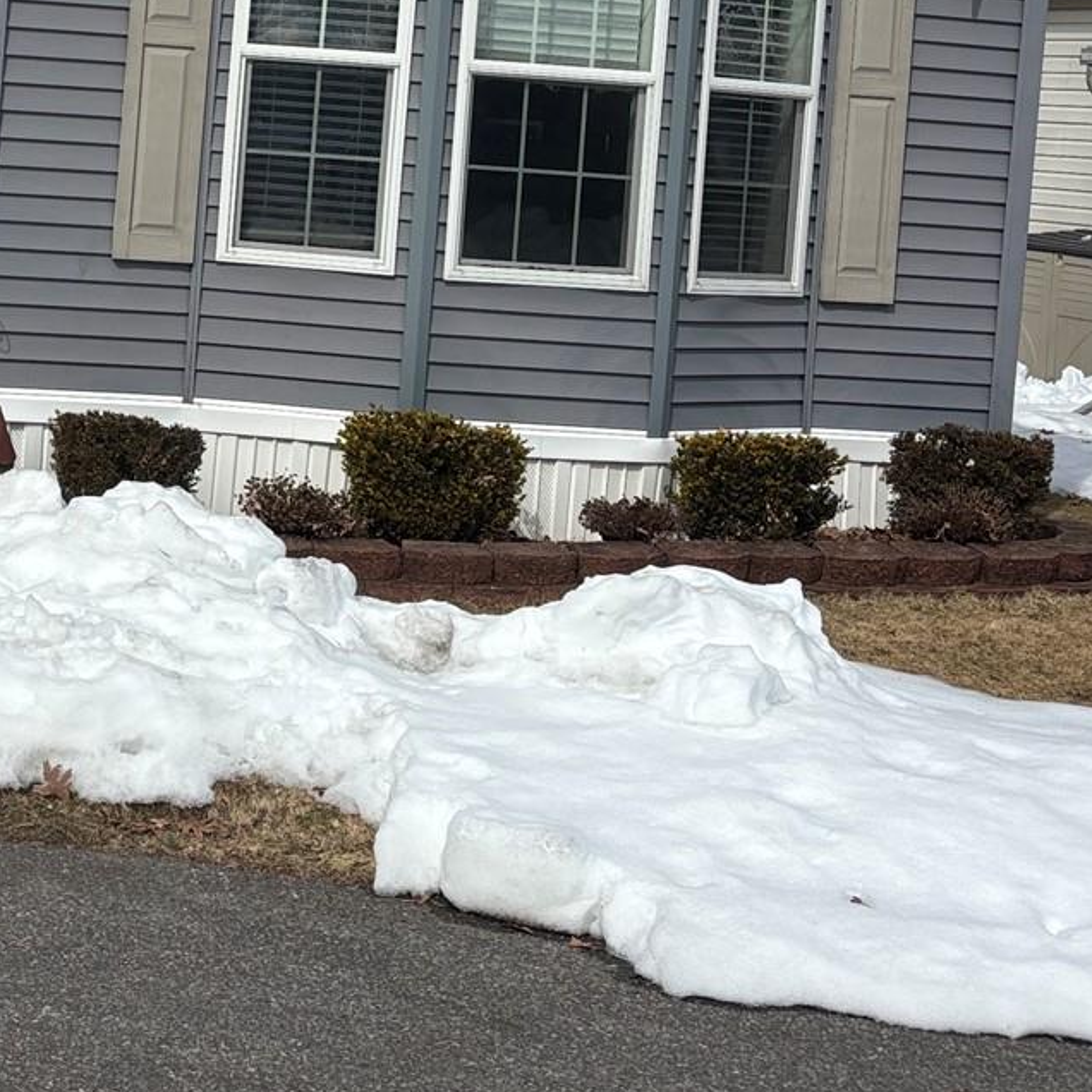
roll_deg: -4.8
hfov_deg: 22.3
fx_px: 2641
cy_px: 153
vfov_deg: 22.9
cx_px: -45
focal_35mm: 74
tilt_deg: -0.5
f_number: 1.6
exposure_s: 1/6329
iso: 50
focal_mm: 5.96
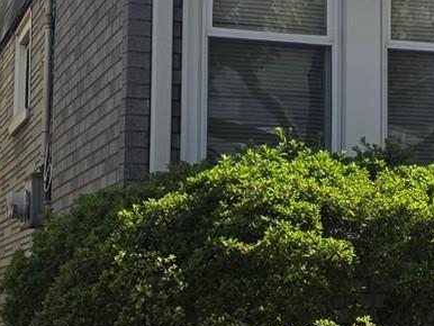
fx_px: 1531
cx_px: 518
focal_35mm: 122
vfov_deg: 12.2
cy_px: 161
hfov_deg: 15.6
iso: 80
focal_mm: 6.3
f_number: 1.7
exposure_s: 1/4057
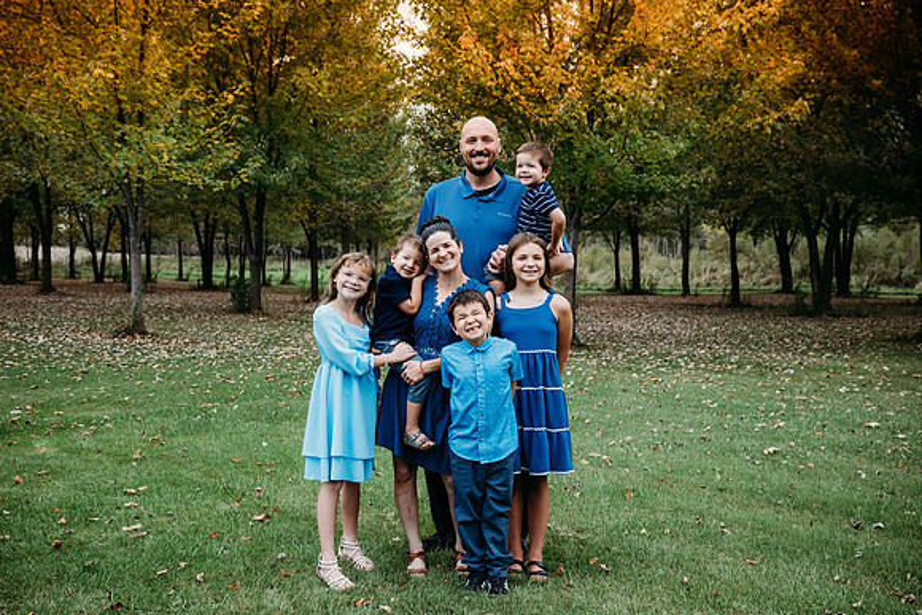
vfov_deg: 31.9
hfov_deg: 46.4
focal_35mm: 42
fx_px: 1076
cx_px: 461
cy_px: 308
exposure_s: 1/250
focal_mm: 42
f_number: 5.6
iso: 250
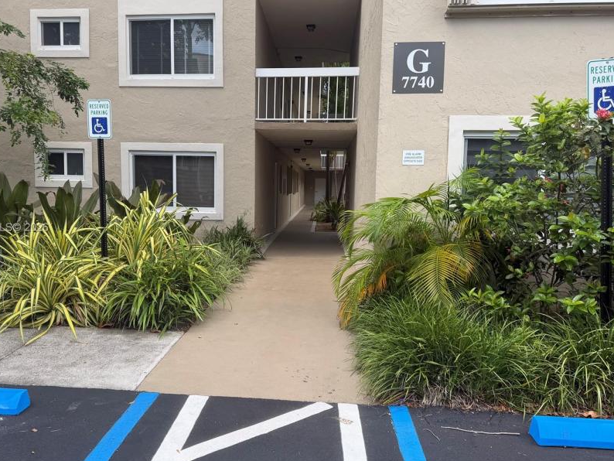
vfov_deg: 48.3
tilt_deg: -5.6
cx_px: 275
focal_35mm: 29
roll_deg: -0.8
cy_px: 228
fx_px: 515
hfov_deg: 61.5
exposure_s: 1/805
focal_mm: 6.76
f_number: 1.78
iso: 80
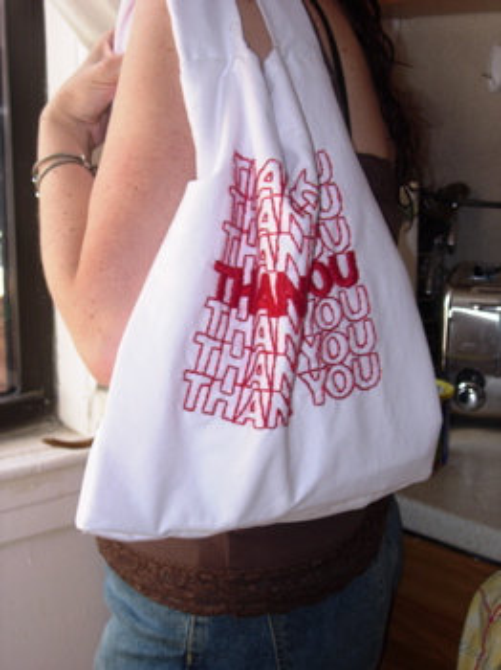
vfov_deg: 31.7
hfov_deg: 24.0
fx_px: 1179
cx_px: 250
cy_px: 335
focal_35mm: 61
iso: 79
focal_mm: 12.7
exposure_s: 1/32
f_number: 3.5
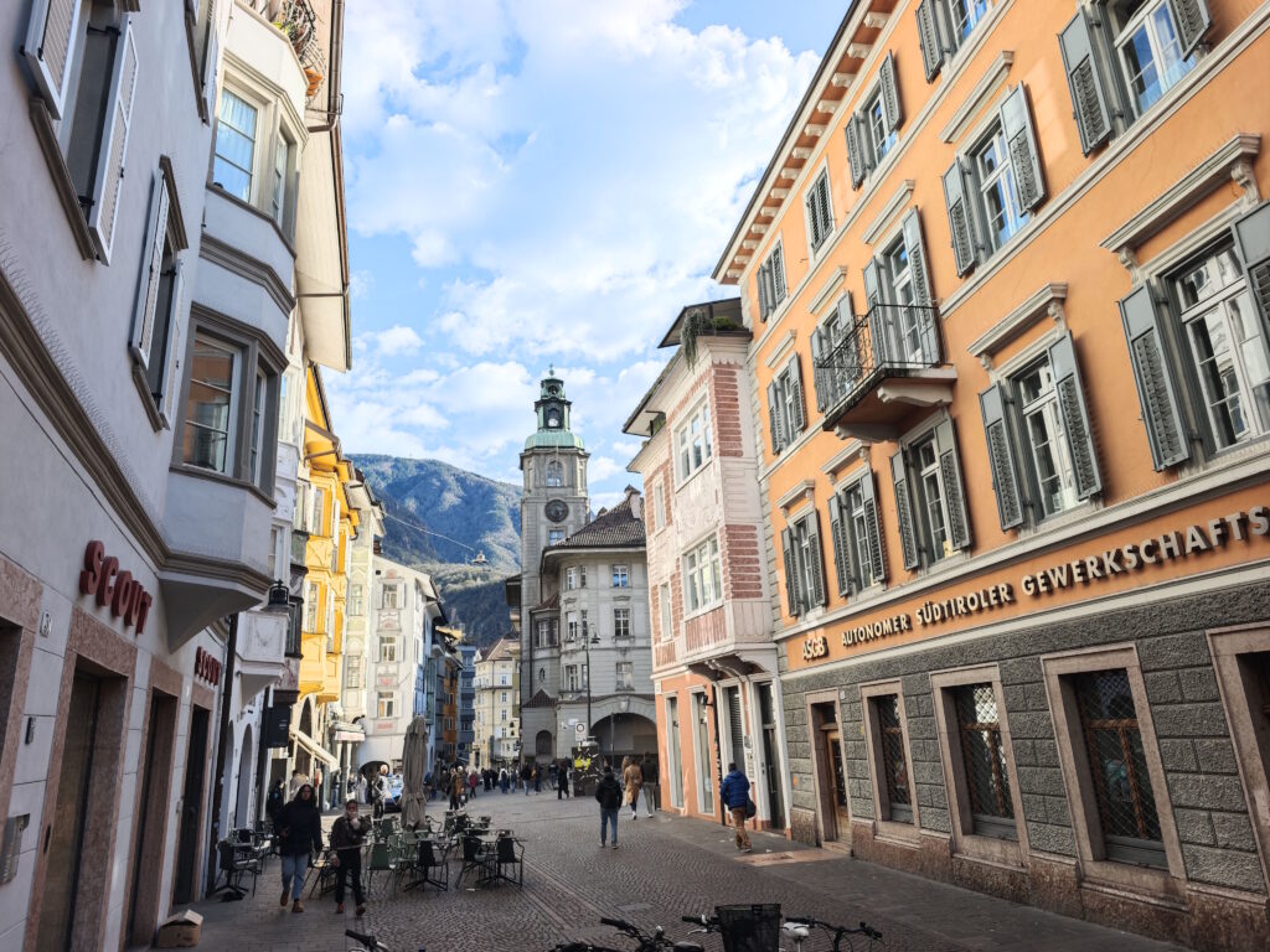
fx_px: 844
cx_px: 635
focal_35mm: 23
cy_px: 476
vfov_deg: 58.9
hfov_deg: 73.9
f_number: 2.8
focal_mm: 8.72
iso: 50
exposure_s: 1/159
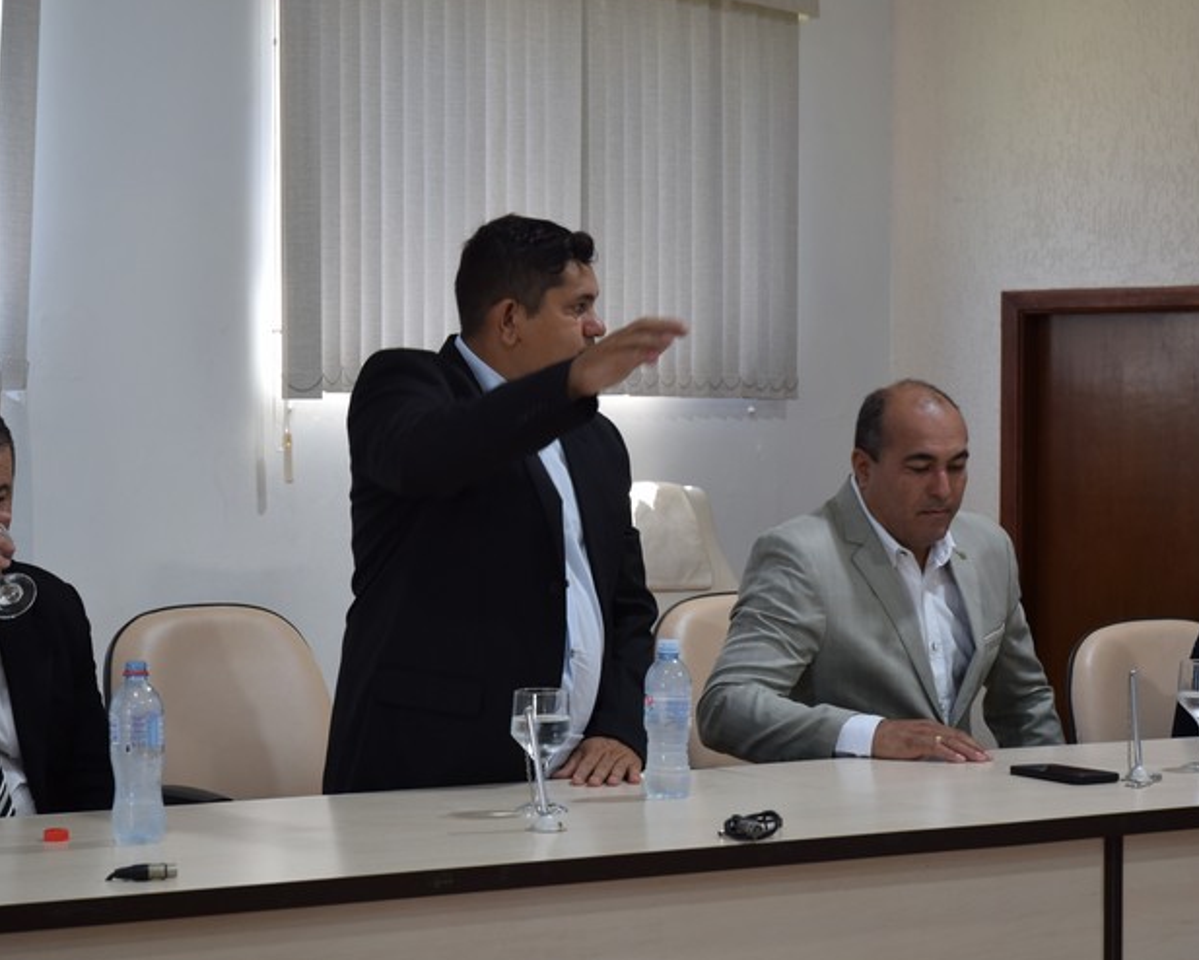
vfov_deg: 18.7
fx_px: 2911
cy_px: 480
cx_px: 490
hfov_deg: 23.2
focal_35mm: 82
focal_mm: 48
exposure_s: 1/60
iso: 400
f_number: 4.5
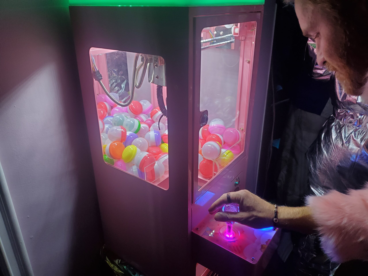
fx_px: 276
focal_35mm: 26
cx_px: 184
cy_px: 138
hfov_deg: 67.3
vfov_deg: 53.1
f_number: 1.5
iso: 100
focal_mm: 4.3
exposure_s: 1/120
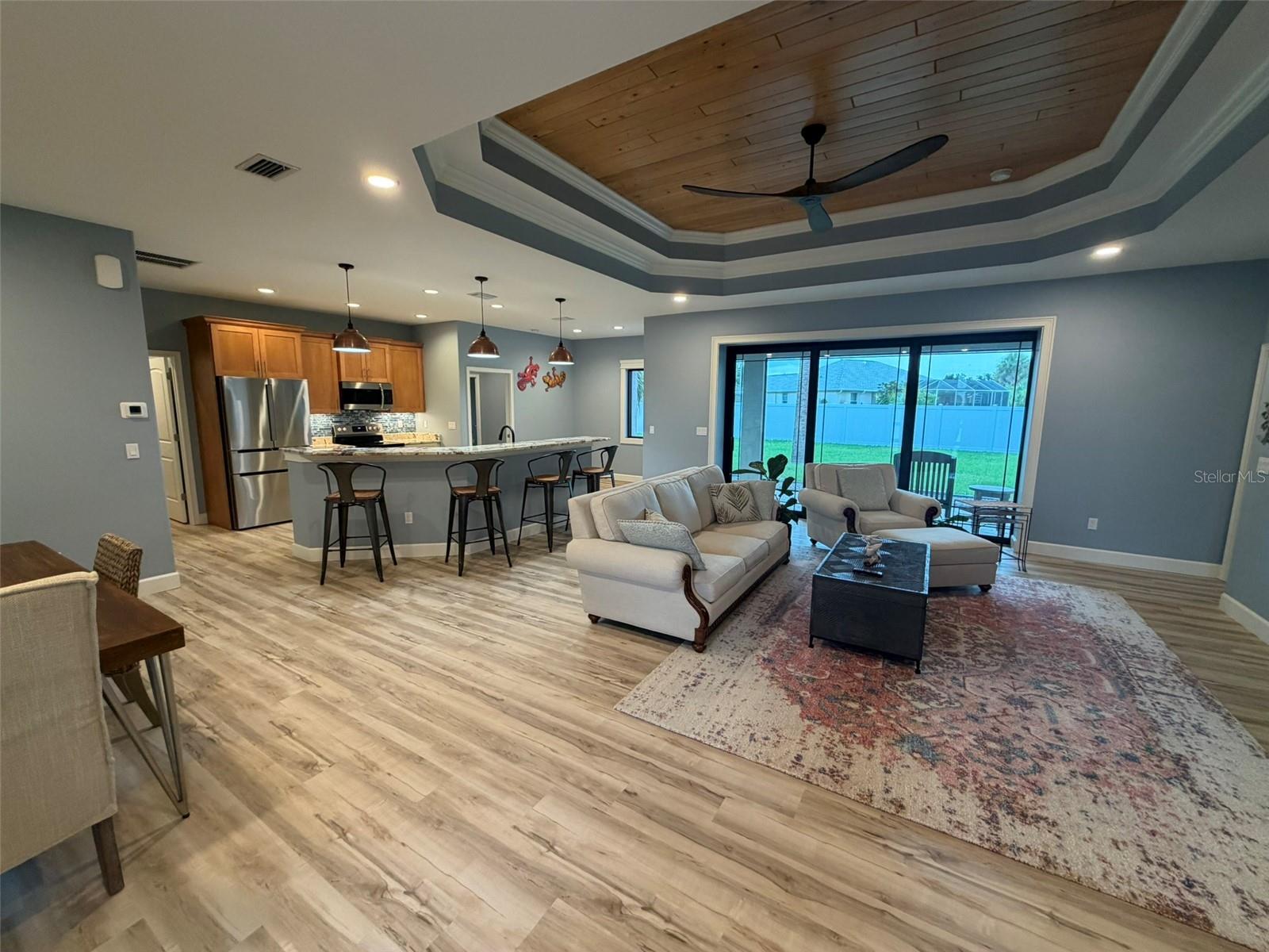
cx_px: 634
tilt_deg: -7.7
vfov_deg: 85.7
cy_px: 476
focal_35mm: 14
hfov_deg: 102.1
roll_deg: -0.2
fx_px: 513
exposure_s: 1/60
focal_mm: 2.22
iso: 250
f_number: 2.2
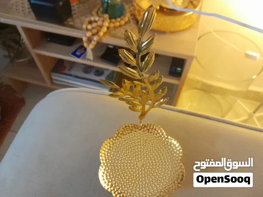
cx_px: 132
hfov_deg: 65.3
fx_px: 205
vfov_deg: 51.4
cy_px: 98
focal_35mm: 27
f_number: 1.8
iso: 1000
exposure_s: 1/20
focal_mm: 4
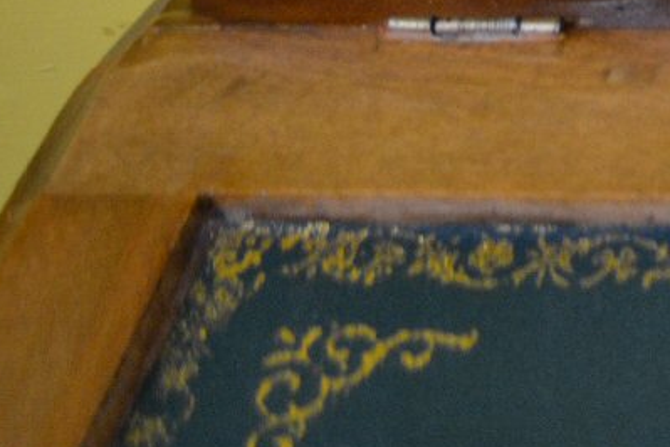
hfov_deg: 14.9
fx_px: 2308
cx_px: 1098
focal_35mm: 124
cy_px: -358
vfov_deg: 10.4
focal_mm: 22
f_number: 4
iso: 1100
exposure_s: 1/60
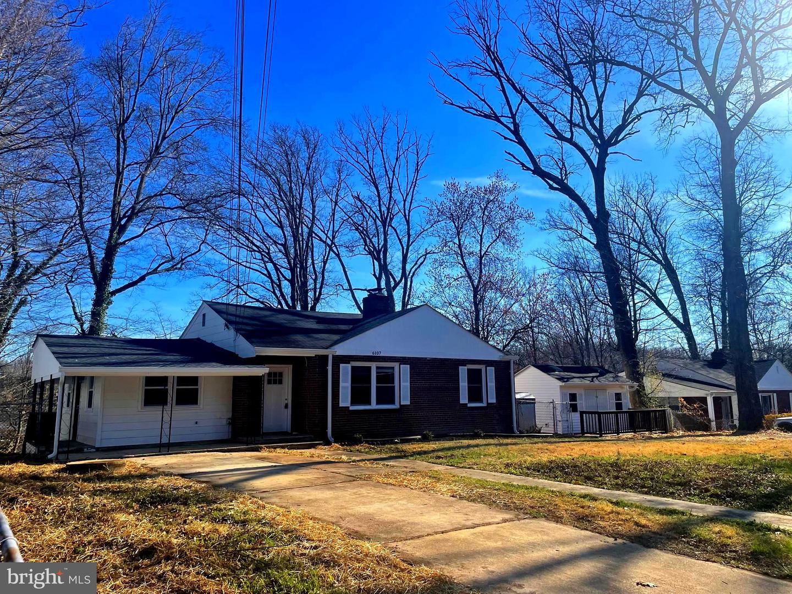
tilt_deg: +9.2
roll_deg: +1.0
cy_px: 297
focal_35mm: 26
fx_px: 595
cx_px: 396
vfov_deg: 53.1
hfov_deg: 67.3
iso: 32
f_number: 1.6
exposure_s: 1/3861
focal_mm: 4.2
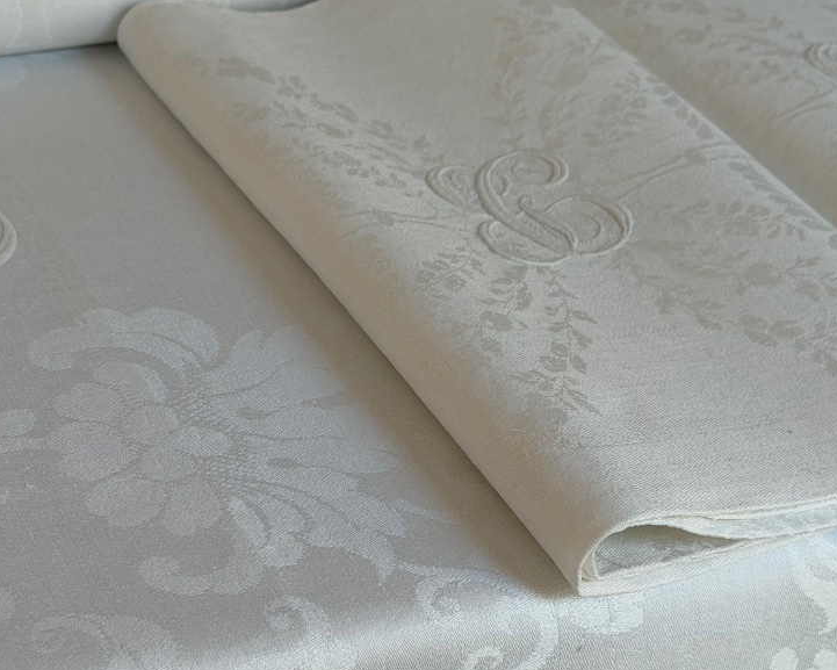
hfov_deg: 24.2
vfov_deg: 19.7
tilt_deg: -36.7
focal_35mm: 78
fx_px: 1932
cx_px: 219
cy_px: 363
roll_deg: -6.6
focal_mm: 6.76
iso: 50
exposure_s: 1/190
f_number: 1.78
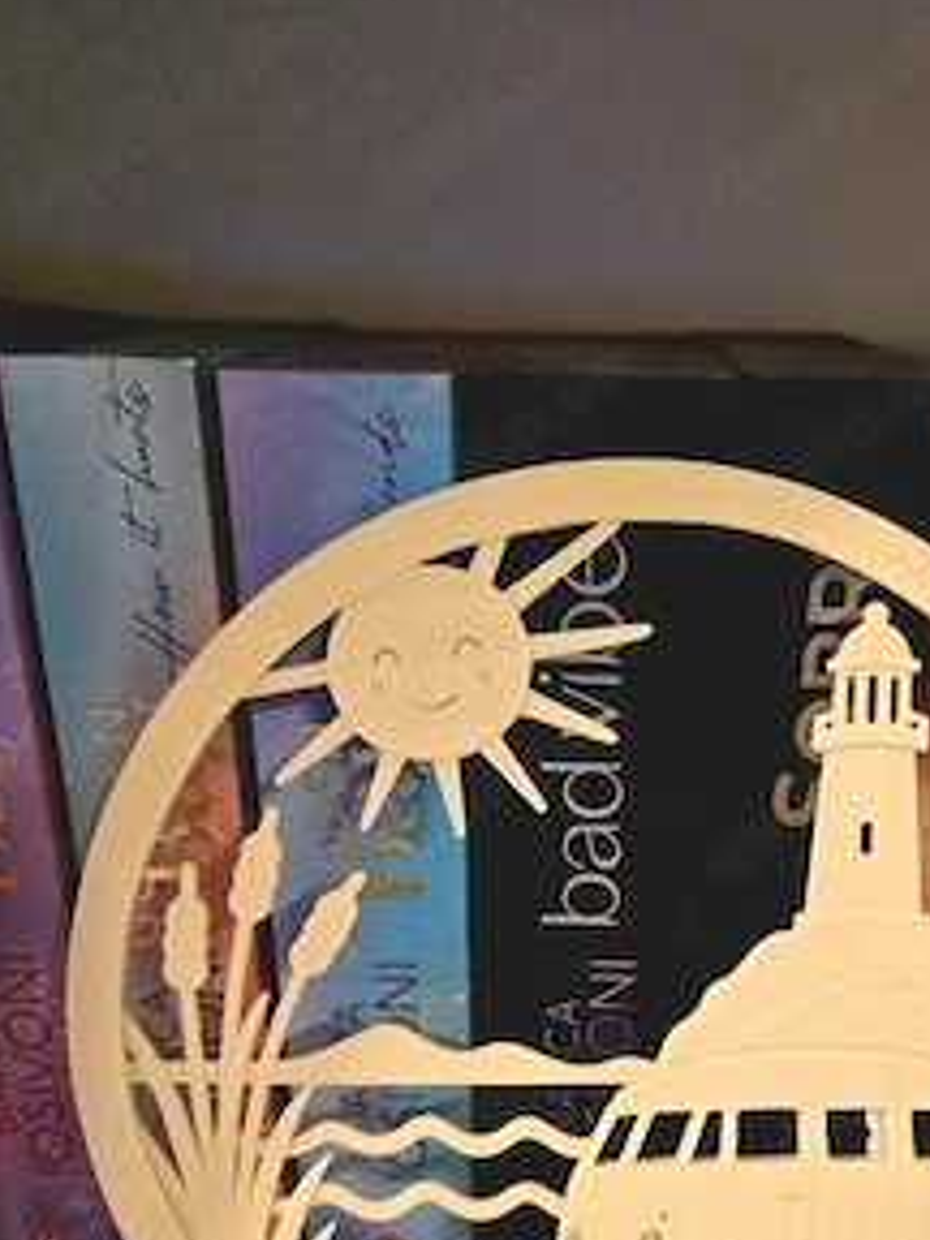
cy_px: 827
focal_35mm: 32
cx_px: 594
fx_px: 1146
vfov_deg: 55.6
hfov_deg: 43.7
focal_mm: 6.3
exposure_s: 1/101
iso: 2000
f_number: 1.7
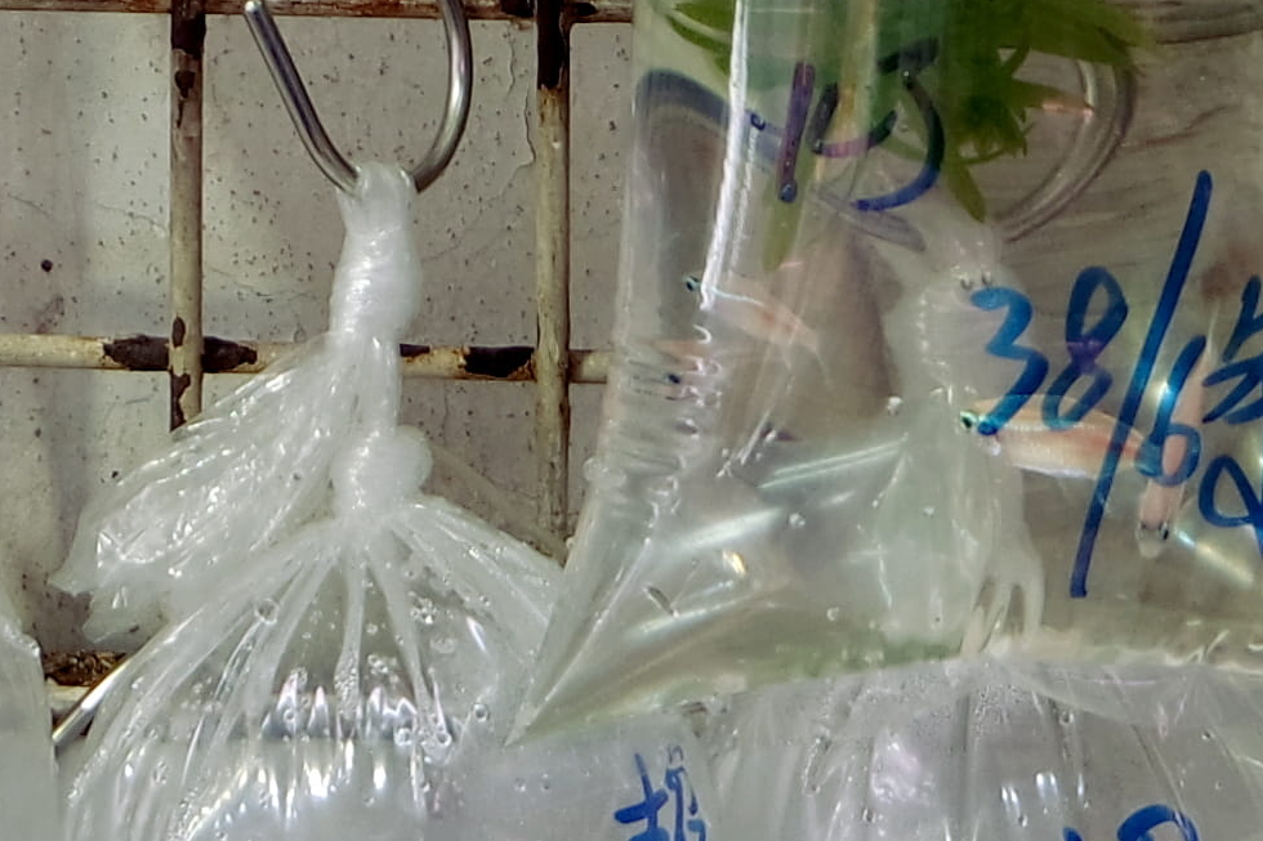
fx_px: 4700
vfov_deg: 9.3
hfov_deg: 15.1
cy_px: -1078
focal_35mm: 134
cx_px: 94
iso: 200
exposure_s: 1/40
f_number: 3.5
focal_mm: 16
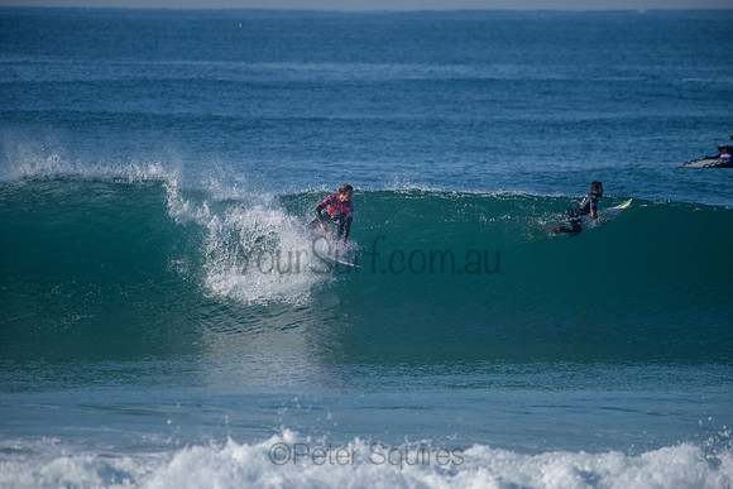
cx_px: 366
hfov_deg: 4.1
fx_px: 10182
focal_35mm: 500
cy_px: 244
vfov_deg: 2.8
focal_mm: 500
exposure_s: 1/2000
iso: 220
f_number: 5.6
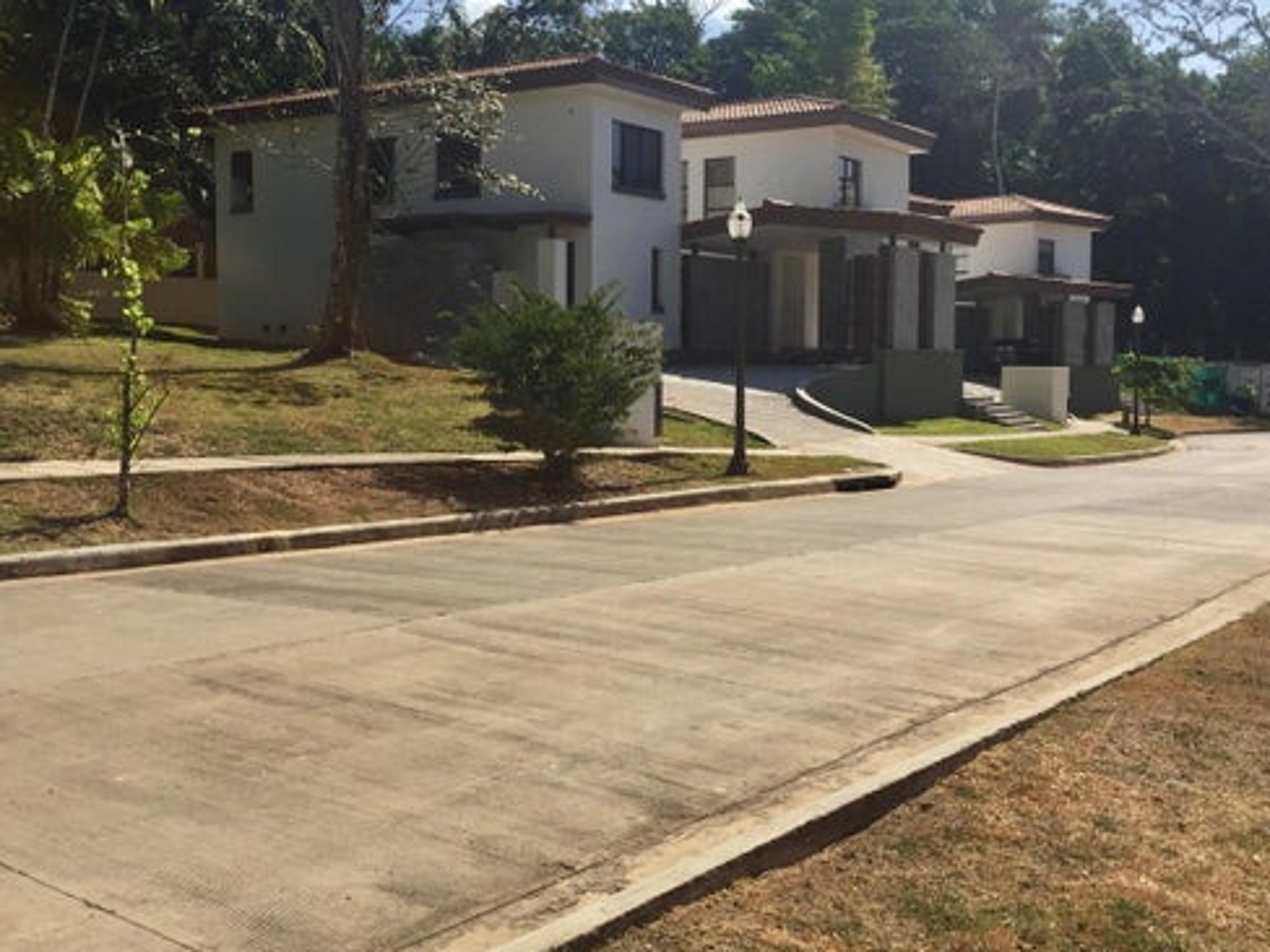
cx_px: 643
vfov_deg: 37.7
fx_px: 1394
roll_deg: -1.7
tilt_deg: -4.3
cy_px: 450
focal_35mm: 38
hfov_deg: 49.0
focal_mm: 4.15
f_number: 2.2
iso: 32
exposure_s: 1/3300
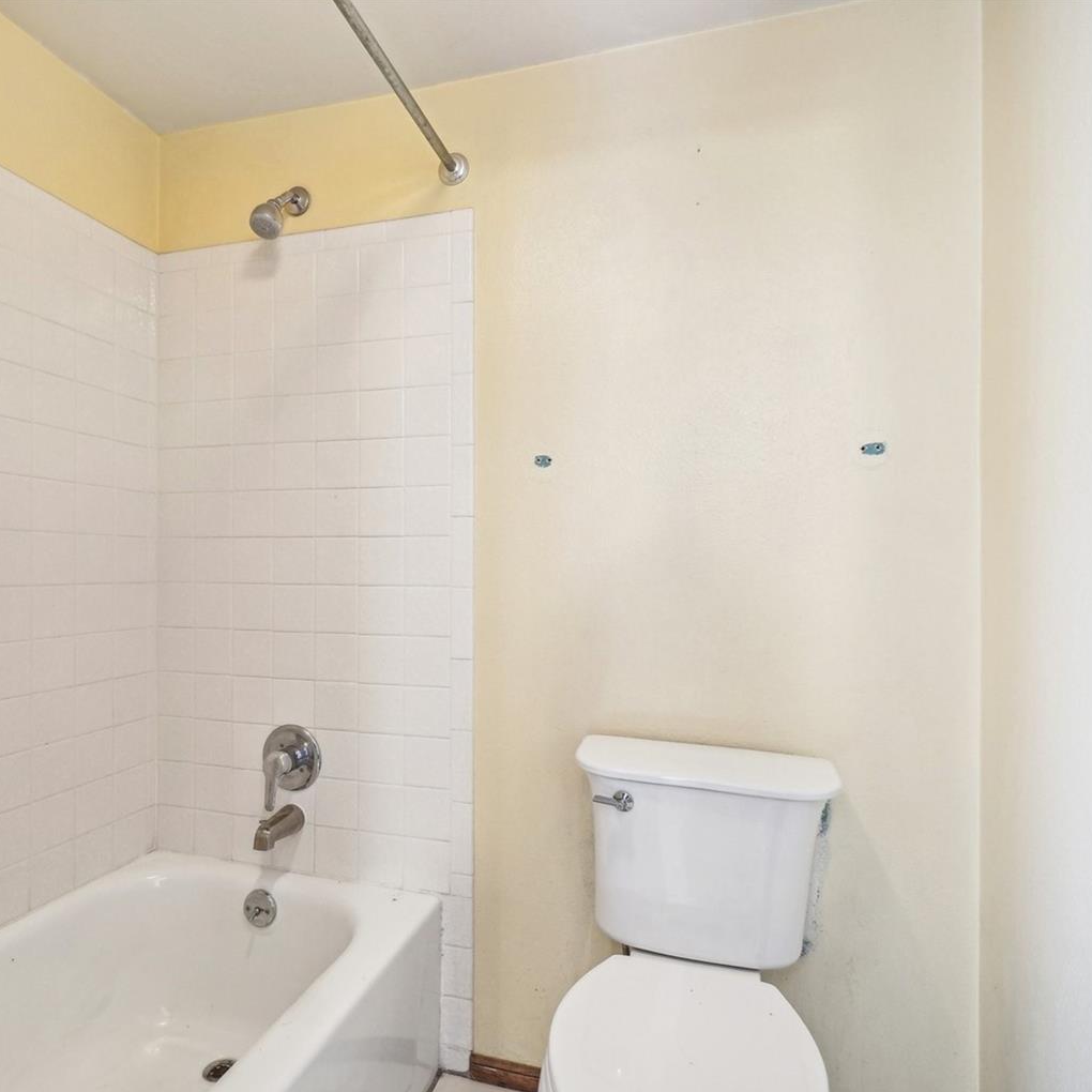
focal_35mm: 20
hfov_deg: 74.6
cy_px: 567
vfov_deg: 74.8
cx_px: 489
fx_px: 714
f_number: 8
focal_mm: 10
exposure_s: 1/5
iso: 400
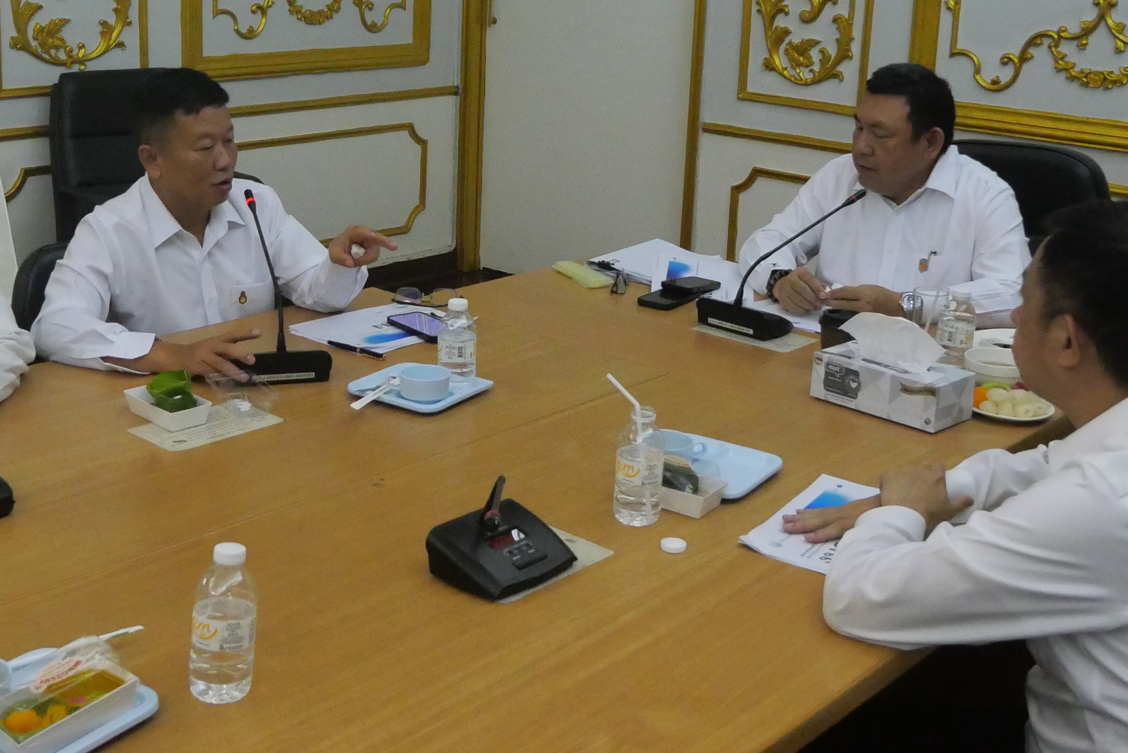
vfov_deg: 30.9
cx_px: 477
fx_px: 1348
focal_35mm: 43
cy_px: 224
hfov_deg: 45.3
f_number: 4.5
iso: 3200
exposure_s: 1/200
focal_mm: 12
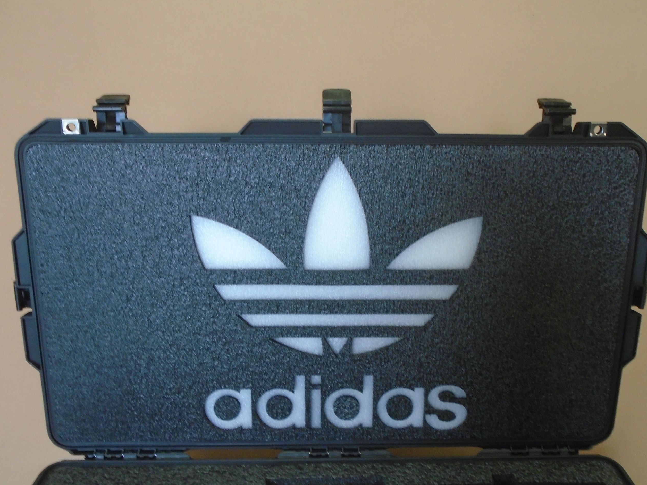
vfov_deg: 44.2
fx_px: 598
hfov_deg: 56.8
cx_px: 332
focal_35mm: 32
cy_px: 241
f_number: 3.5
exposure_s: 1/30
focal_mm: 5.5
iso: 250
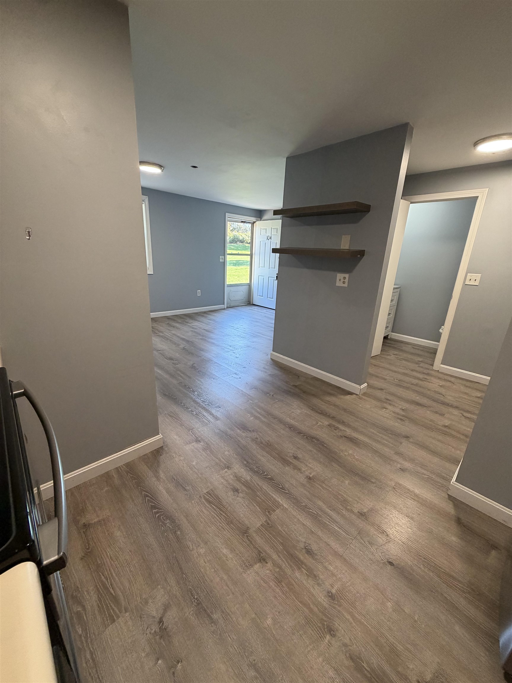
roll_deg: -2.9
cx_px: 256
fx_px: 276
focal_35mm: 14
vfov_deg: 102.1
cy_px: 342
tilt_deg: -17.3
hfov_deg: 85.7
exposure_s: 1/60
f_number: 2.2
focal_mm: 2.22
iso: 200
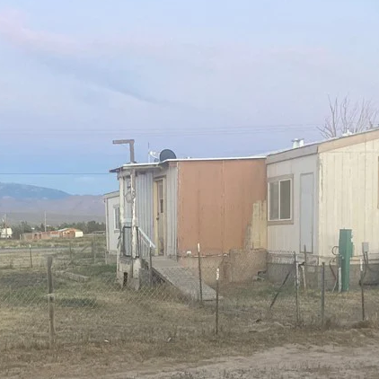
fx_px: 743
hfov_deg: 28.5
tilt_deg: -7.1
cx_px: 134
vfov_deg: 27.9
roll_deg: +1.4
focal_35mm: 60
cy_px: 311
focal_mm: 3.99
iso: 160
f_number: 1.8
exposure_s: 1/60
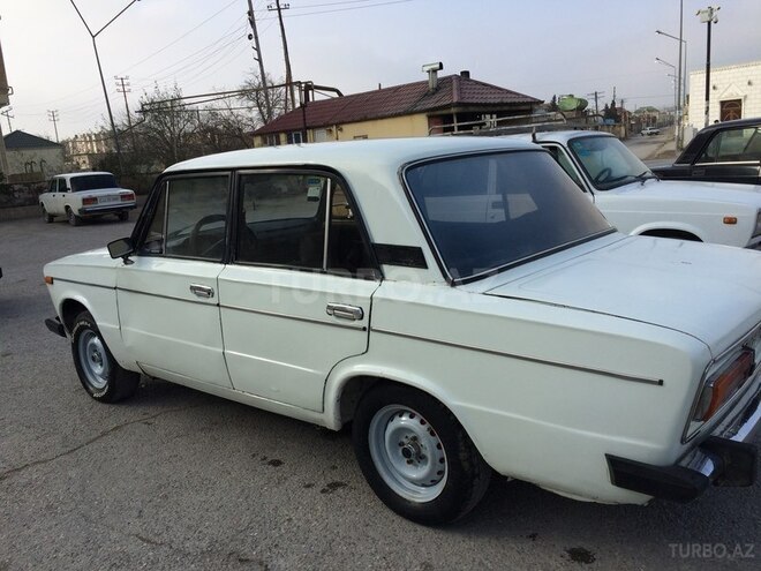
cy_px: 286
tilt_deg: -11.9
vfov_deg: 48.2
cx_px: 380
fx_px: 638
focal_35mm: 29
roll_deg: +6.0
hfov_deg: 61.7
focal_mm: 4.15
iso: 32
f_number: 2.2
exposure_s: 1/1709
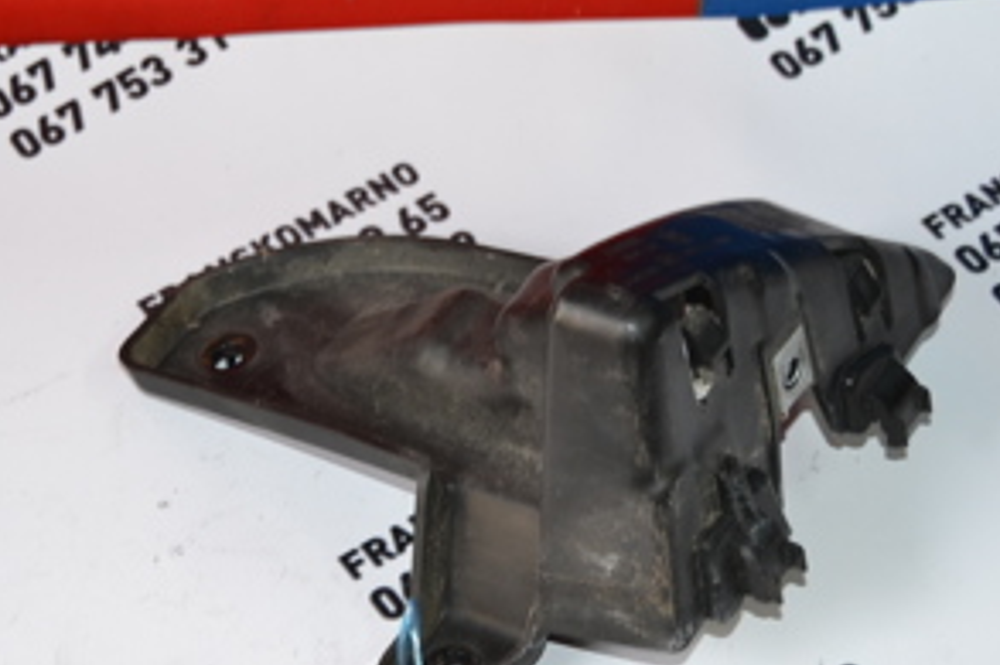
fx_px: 2915
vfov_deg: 13.0
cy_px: 300
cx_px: 471
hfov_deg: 19.5
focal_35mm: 105
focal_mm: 32
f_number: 4.5
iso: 400
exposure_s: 1/100
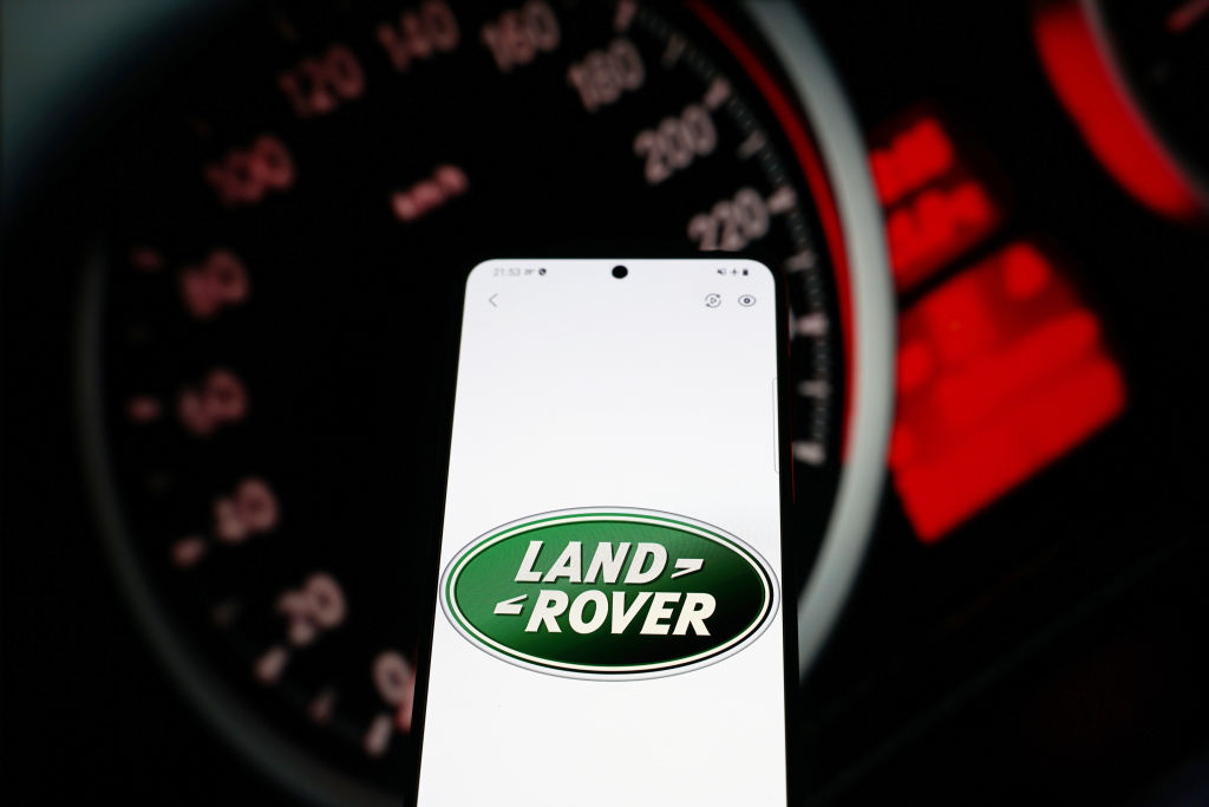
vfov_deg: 37.9
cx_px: 604
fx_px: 1176
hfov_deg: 54.4
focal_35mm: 35
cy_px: 404
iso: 200
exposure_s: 1/60
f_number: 5.6
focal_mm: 35
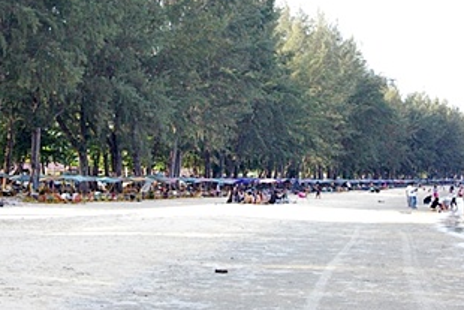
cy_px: 83
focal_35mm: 80
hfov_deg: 25.4
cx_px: 253
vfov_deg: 17.0
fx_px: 1029
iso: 1600
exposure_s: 1/320
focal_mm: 33
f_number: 10
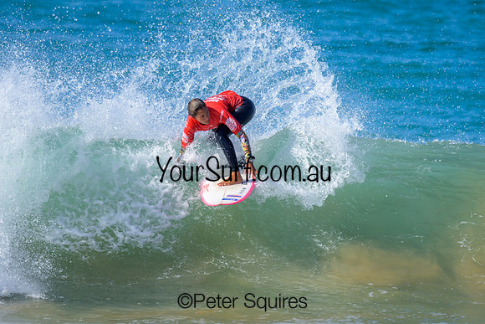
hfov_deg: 1.9
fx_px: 14801
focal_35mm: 1098
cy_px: 129
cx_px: 241
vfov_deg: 1.3
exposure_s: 1/2000
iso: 450
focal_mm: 800
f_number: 6.3
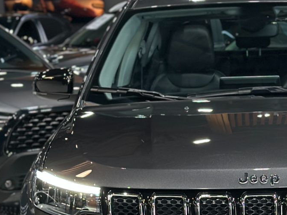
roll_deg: +1.5
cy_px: 198
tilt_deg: -9.6
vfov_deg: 10.7
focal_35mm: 138
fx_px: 1144
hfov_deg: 14.1
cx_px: 263
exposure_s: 1/99
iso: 200
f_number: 1.78
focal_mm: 6.86
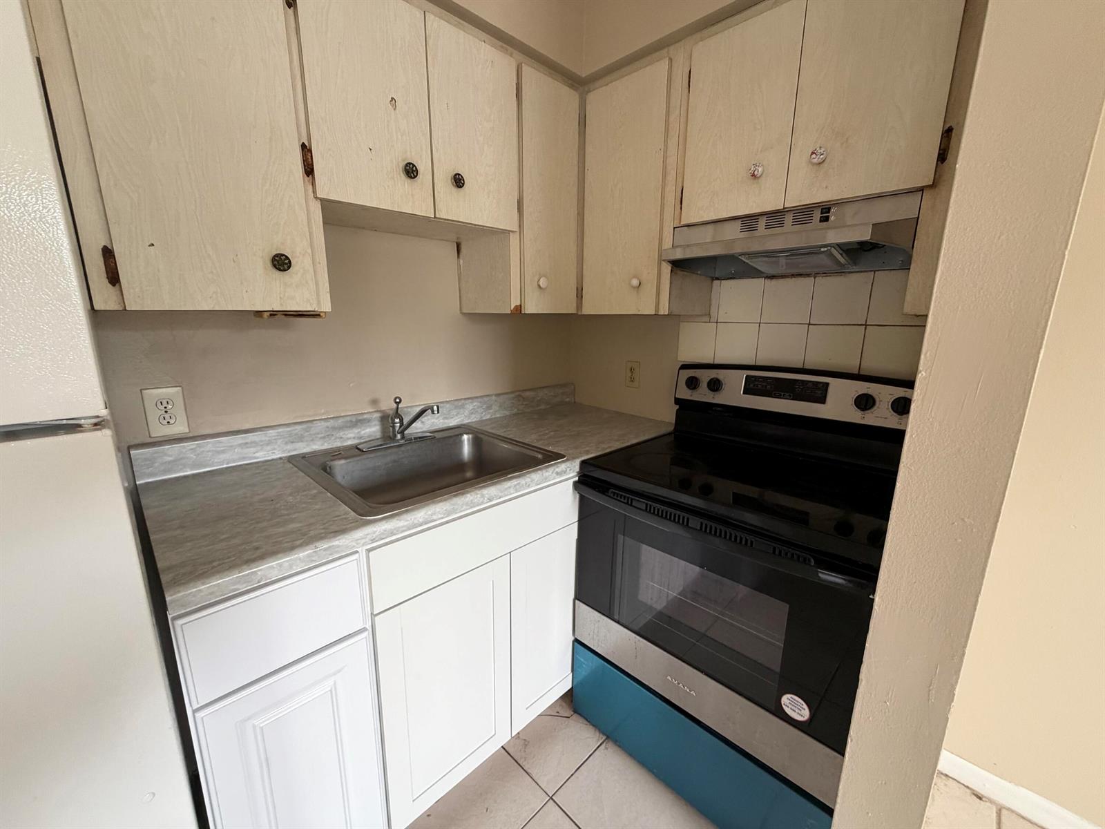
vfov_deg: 85.7
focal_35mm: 14
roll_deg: -1.0
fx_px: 447
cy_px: 414
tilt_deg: -12.5
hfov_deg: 102.1
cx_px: 552
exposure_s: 1/60
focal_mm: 2.22
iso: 250
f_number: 2.2
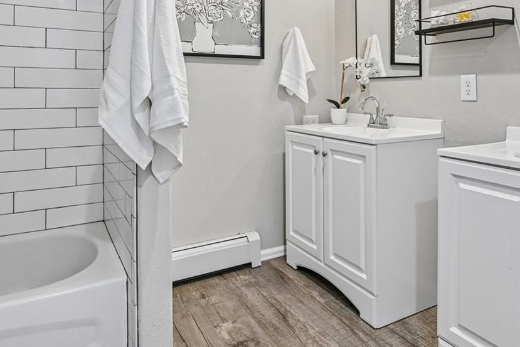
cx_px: 275
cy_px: 82
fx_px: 390
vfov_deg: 46.1
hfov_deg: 67.3
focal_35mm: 27
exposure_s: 1/13
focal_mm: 14
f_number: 9
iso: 400
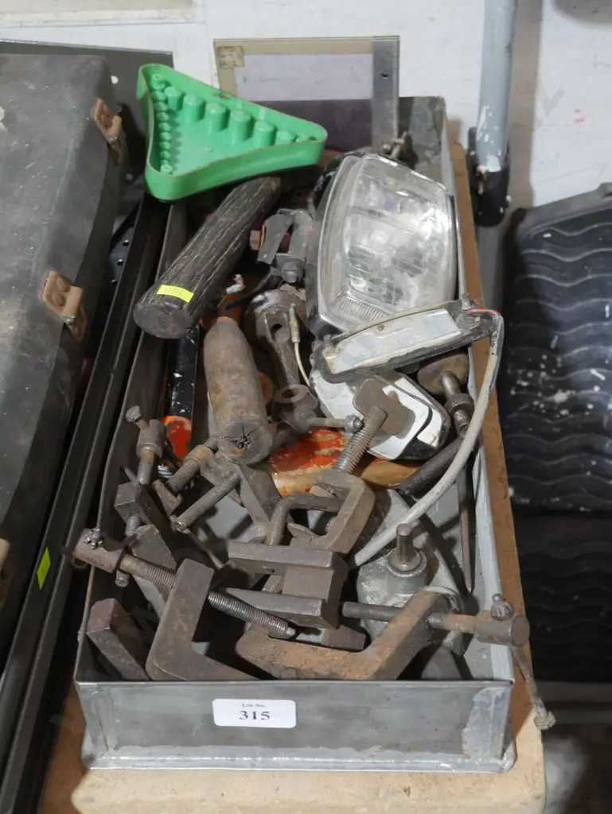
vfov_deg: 38.2
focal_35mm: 50
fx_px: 1178
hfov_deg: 29.1
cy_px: 407
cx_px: 306
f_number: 5.3
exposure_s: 1/60
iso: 2000
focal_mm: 25
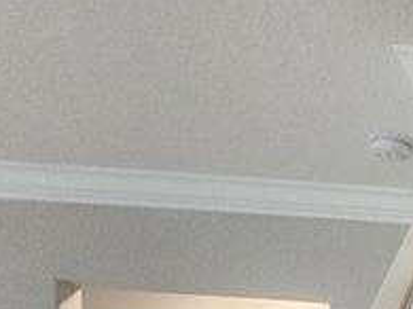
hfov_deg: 18.9
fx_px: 954
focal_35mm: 80
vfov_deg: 14.7
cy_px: 639
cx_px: 741
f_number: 2.2
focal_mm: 1.74
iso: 320
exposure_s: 1/40
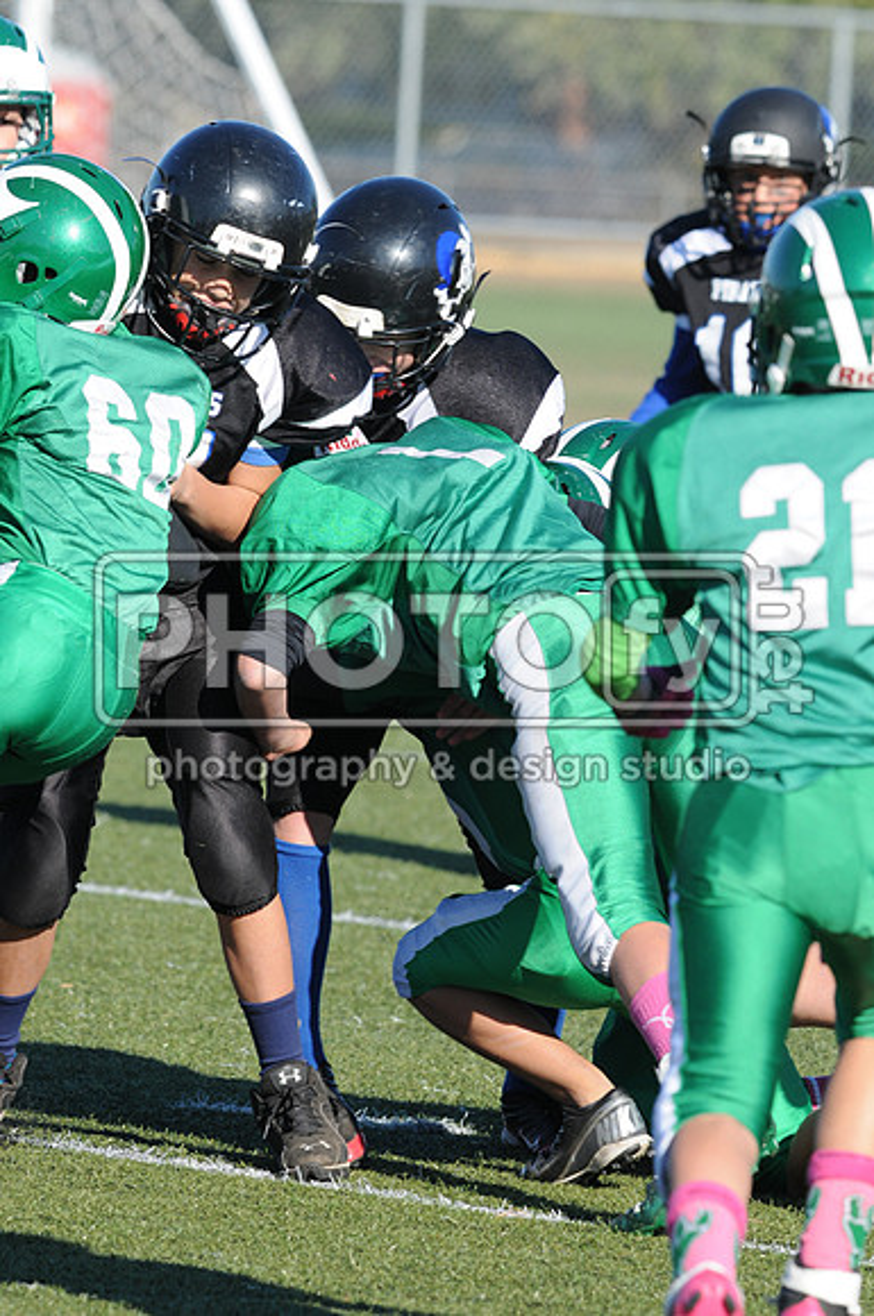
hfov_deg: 3.0
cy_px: 658
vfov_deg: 4.6
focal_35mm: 450
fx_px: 16435
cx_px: 437
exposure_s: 1/500
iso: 200
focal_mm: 300
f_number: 7.1
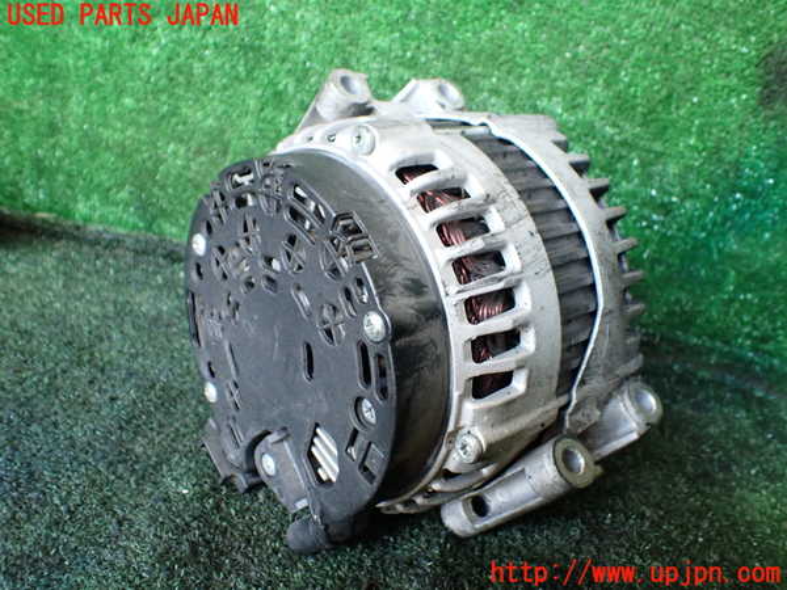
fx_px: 682
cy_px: 295
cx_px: 394
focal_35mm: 30
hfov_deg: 60.0
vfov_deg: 46.8
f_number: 2.3
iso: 800
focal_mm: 5.4
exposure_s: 1/100
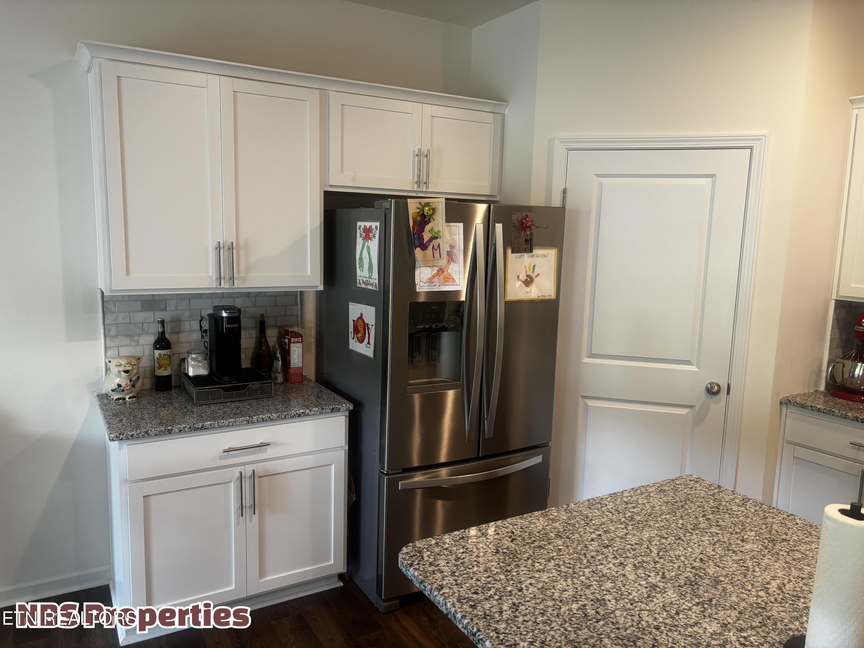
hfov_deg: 67.3
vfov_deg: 53.1
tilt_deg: -8.3
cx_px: 432
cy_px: 324
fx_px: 649
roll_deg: -1.6
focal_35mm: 26
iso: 125
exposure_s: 1/60
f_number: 1.6
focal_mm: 5.96
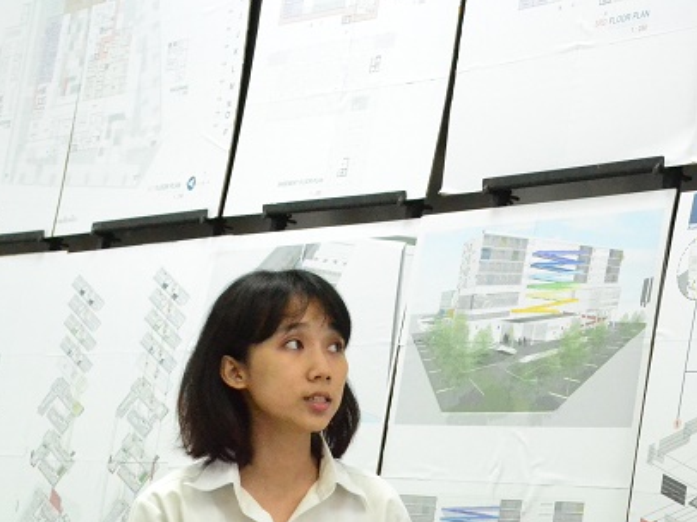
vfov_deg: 13.7
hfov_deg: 18.2
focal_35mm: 108
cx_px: 458
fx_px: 2173
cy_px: 355
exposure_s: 1/250
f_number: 8
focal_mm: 38
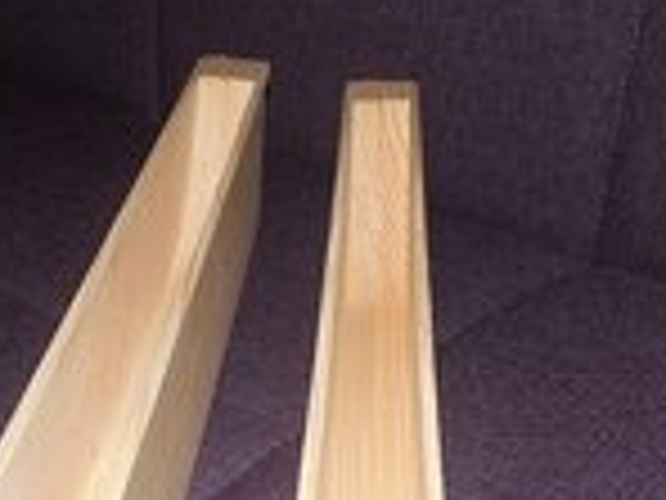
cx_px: 295
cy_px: 387
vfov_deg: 24.5
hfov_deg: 32.7
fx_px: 1135
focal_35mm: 59
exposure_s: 1/25
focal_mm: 4.5
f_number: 3.3
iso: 125
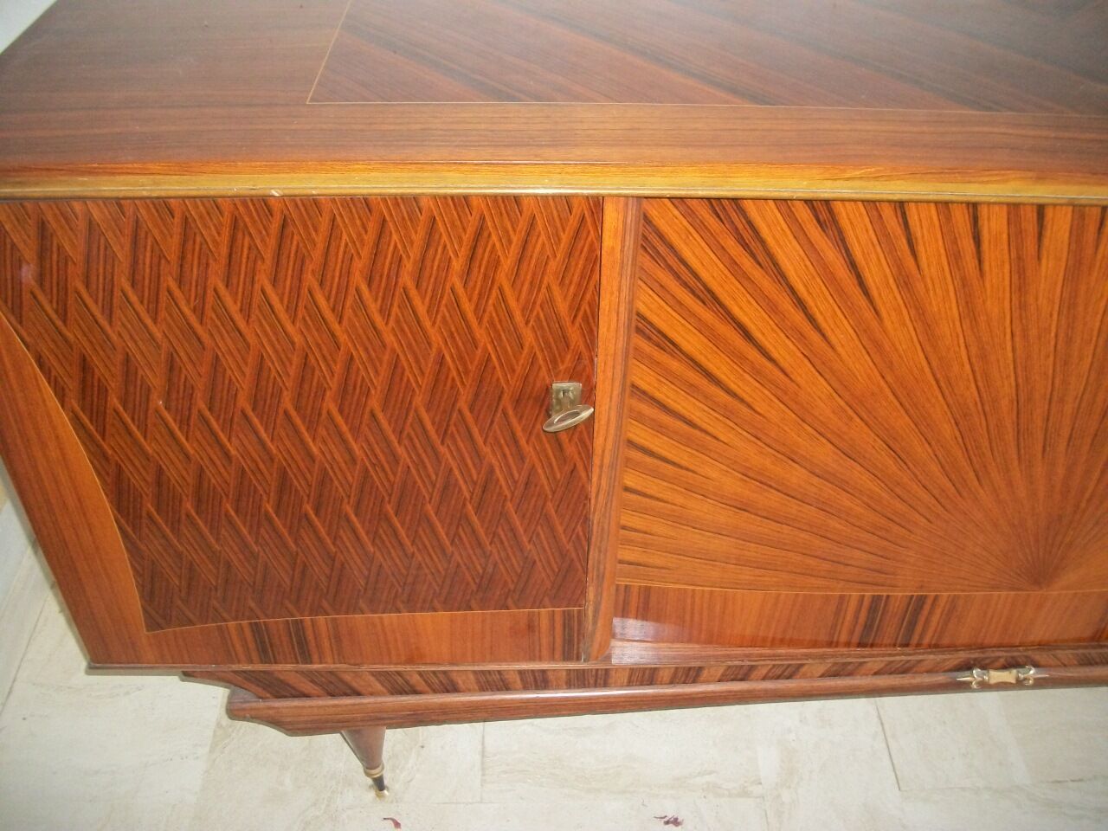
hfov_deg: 56.8
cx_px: 554
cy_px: 416
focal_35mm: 32
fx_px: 1024
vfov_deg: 44.2
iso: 250
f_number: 2.9
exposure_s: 1/30
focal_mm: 5.7
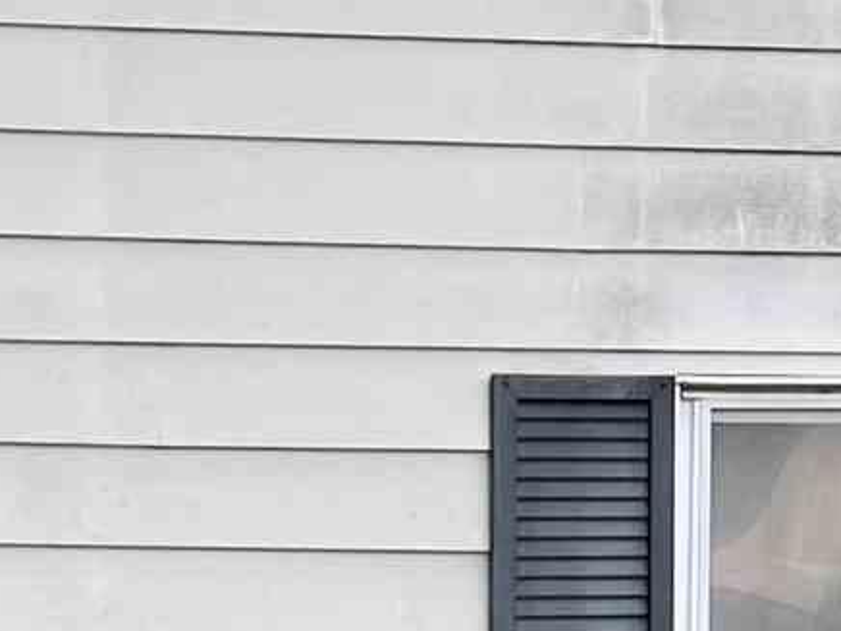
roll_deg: -0.6
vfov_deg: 8.2
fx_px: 4276
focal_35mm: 176
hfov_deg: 11.2
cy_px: 1063
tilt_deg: -9.3
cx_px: 231
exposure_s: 1/645
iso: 32
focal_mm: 5.1
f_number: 1.6
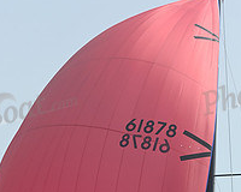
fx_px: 1362
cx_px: 140
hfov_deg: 10.1
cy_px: 275
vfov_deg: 8.0
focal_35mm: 191
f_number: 7.1
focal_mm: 70
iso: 320
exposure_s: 1/1250
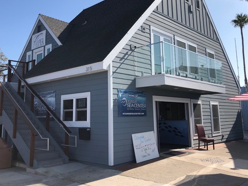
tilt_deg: +10.8
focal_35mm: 35
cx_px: 114
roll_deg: +1.1
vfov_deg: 40.5
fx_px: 251
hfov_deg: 52.6
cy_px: 73
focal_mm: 4
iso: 20
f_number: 1.8
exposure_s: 1/1919
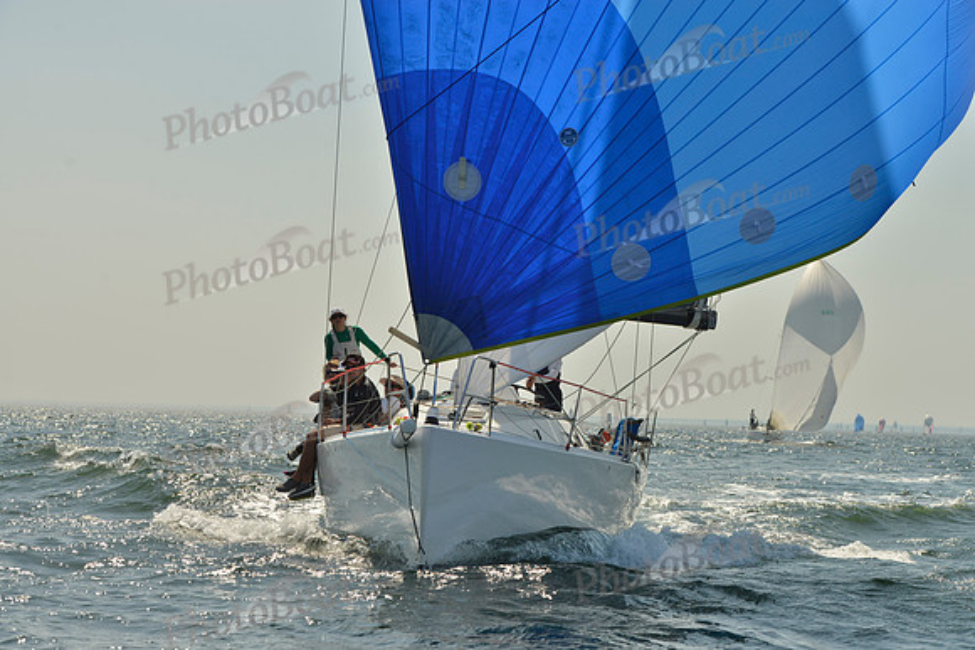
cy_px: 325
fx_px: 2655
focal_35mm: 98
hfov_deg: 20.8
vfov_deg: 14.0
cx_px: 488
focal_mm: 98
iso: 200
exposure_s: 1/1250
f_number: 8
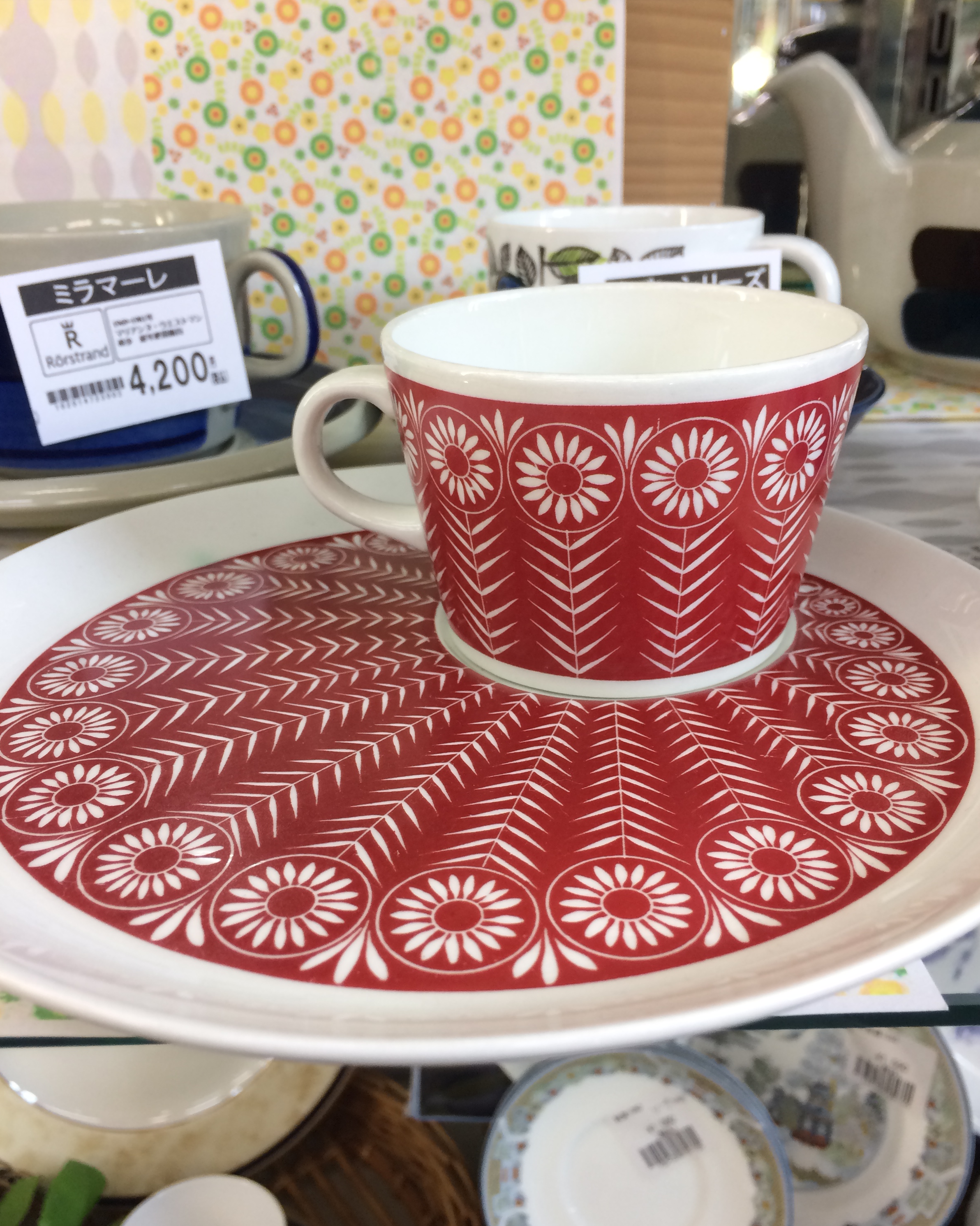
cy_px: 644
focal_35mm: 31
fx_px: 1124
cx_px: 501
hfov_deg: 47.1
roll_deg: +0.2
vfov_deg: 57.2
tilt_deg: -24.2
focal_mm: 4.15
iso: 32
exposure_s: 1/33
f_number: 2.2
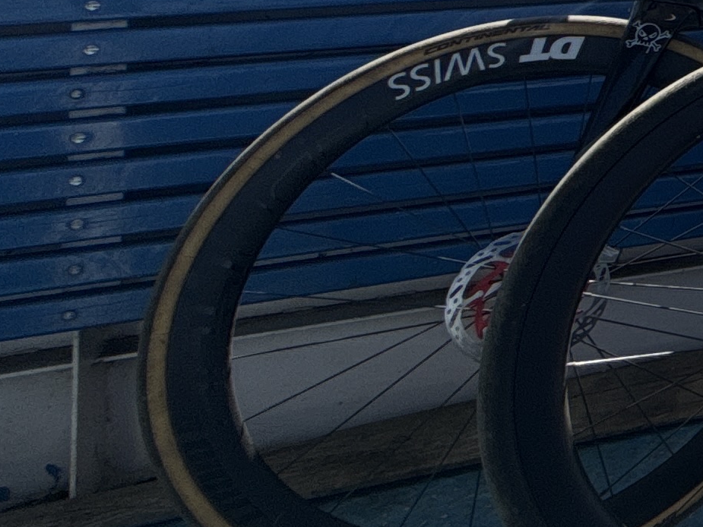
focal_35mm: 61
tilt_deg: -2.7
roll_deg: -2.5
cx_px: 1463
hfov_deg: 18.2
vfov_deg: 21.4
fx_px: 1239
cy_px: -187
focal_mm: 2.22
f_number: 2.2
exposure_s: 1/1613
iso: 50
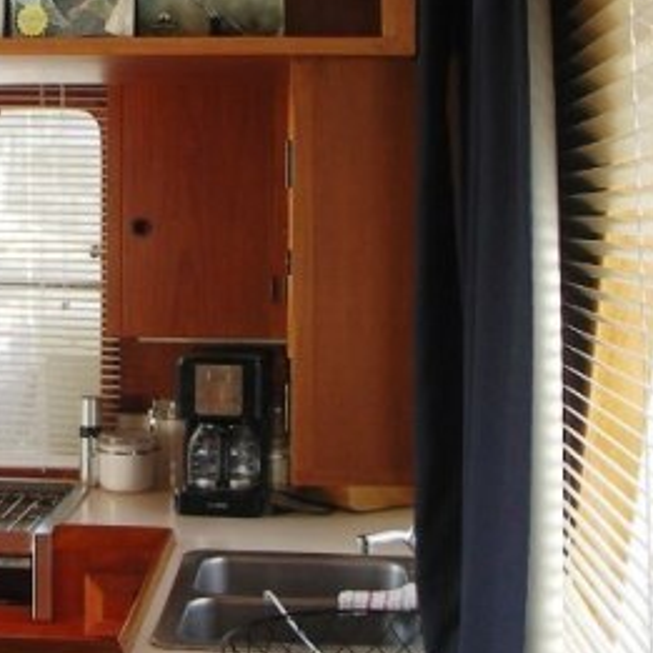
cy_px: 535
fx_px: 1622
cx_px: 63
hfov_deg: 22.2
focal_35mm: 76
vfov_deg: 22.4
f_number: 2.8
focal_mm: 7.2
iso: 100
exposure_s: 1/50
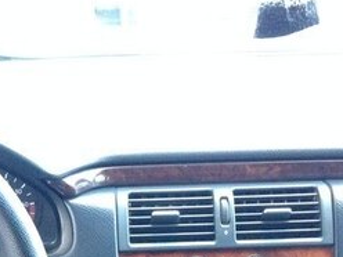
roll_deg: +2.4
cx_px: 137
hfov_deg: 22.2
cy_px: 307
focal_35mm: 88
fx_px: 872
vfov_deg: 16.1
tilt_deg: -27.0
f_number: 2.4
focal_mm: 4.12
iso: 320
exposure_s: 1/20
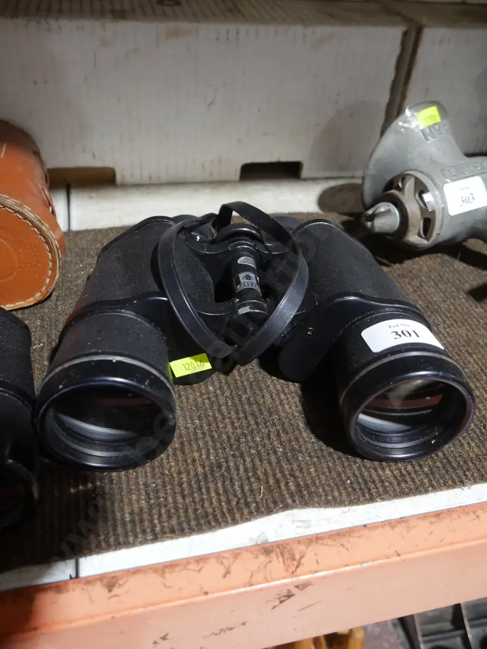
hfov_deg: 46.8
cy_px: 324
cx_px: 244
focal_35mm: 30
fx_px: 563
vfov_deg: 60.0
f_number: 4
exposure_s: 1/60
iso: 800
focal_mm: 15
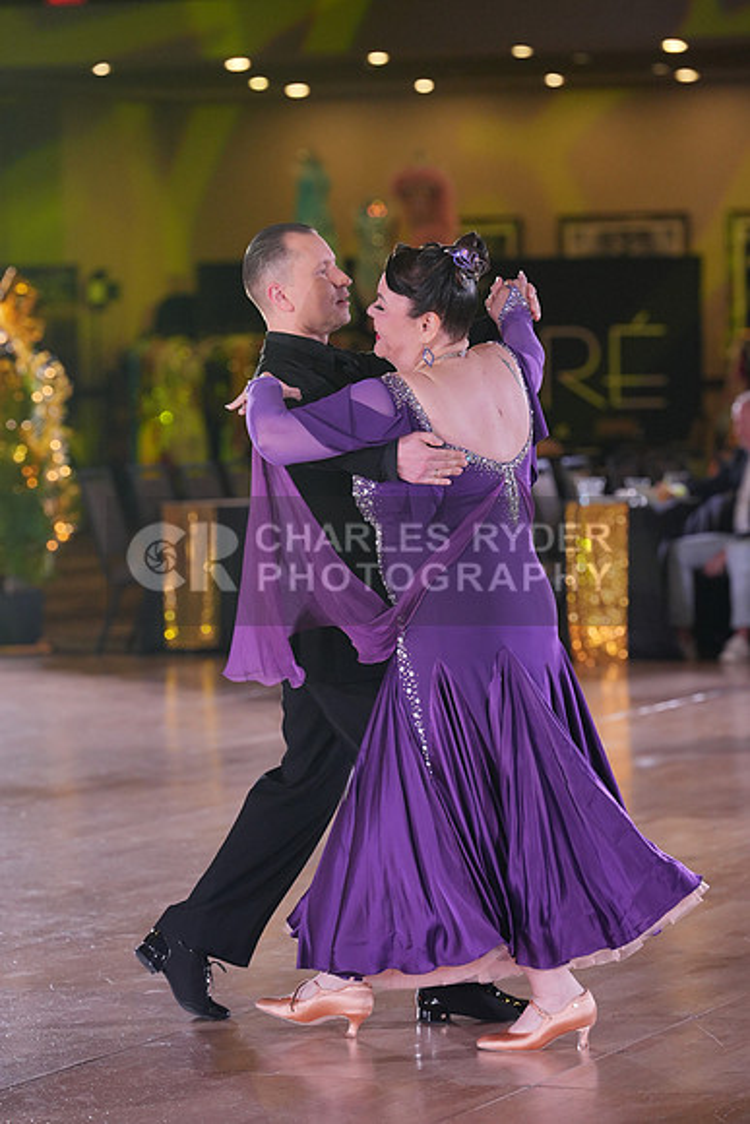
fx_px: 4684
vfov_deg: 13.7
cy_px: 562
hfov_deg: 9.2
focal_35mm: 150
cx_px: 375
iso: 1600
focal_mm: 150
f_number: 4
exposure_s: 1/400
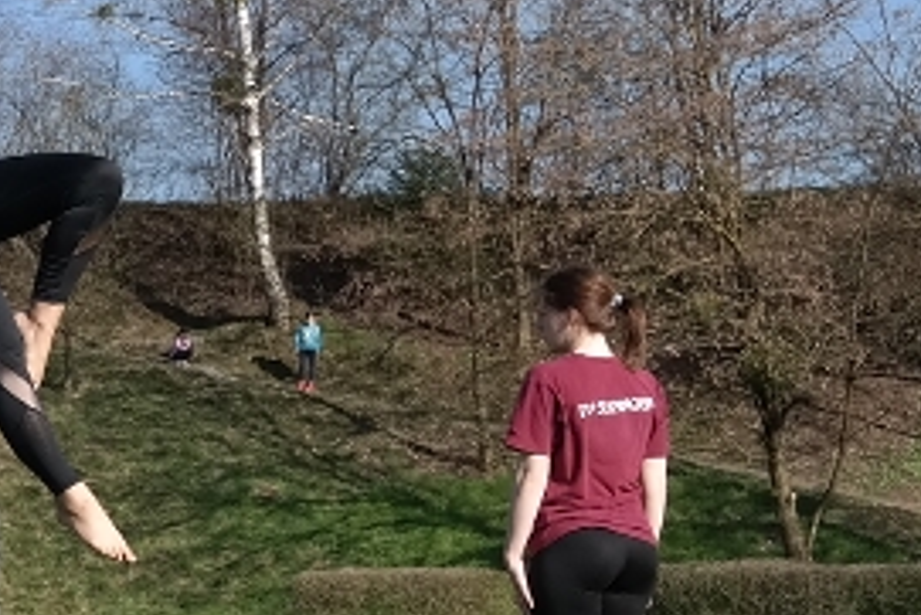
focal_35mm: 177
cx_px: -1342
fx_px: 4530
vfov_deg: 7.7
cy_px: 557
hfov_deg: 10.0
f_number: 7.1
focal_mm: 20
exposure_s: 1/320
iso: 100
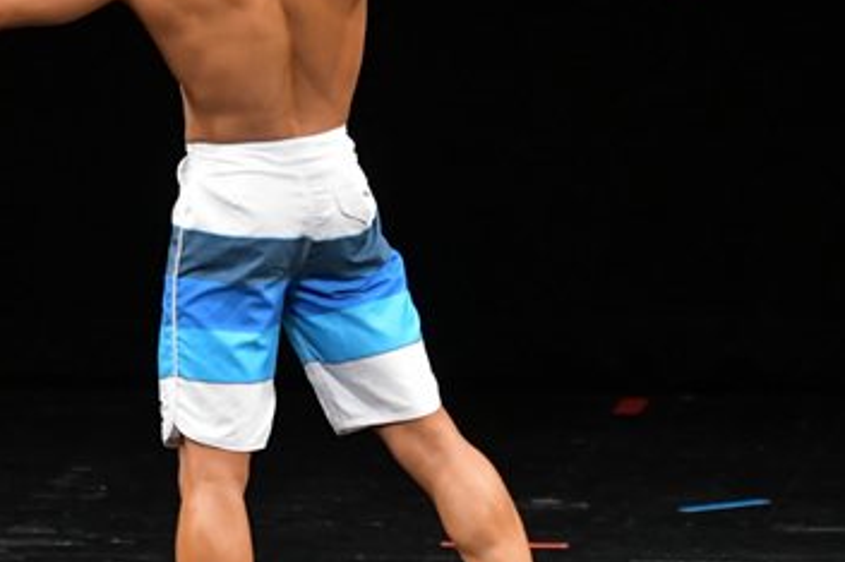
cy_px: 171
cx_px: 368
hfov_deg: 3.1
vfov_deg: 2.1
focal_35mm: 661
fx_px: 15500
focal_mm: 200
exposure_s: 1/400
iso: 3200
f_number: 5.6
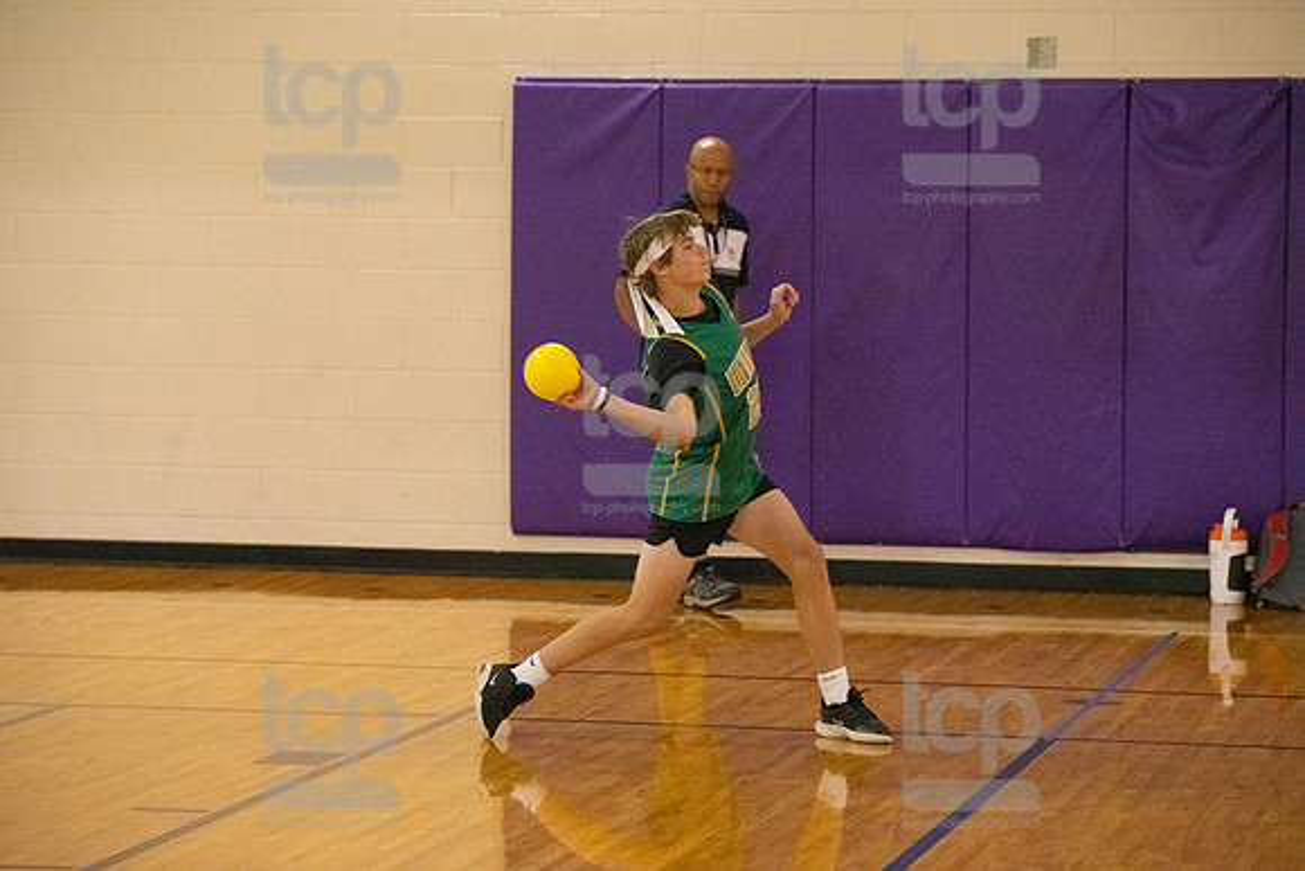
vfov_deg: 11.0
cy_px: 436
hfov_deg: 16.4
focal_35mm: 125
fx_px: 4532
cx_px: 652
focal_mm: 125
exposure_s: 1/800
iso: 10000
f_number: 4
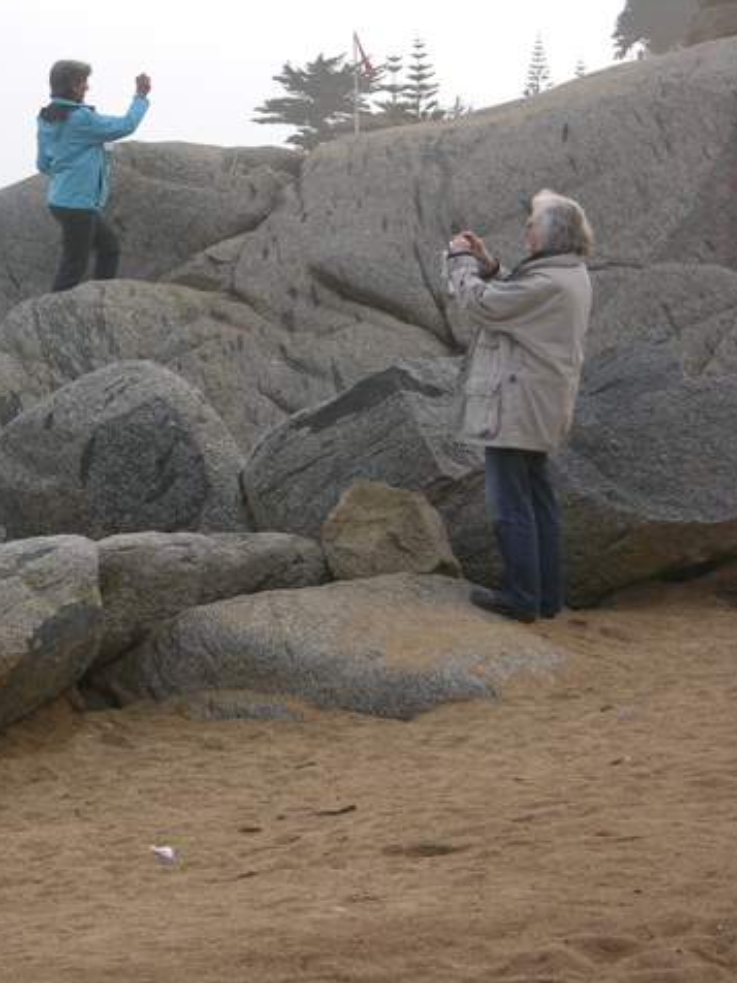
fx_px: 3548
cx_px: 122
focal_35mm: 125
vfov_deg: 15.8
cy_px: 489
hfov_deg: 11.8
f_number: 3.6
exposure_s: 1/122
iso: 50
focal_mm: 23.7
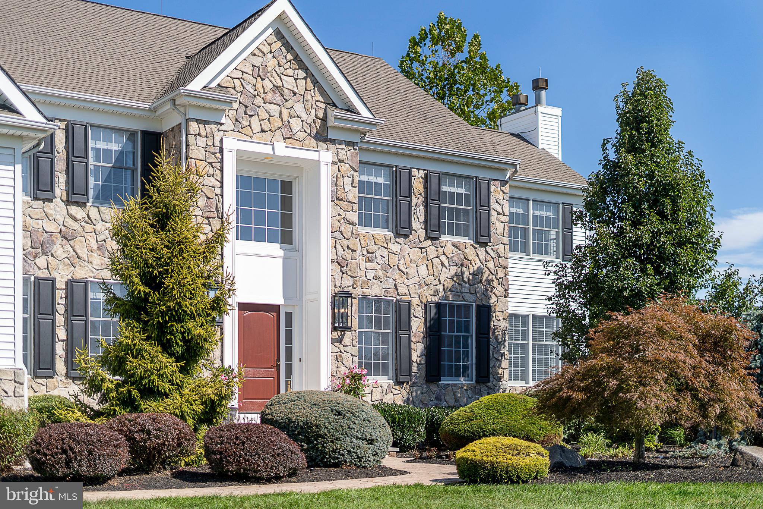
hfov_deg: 39.6
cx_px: 382
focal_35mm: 50
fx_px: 1060
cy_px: 254
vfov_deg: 27.0
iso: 100
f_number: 1.8
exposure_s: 1/5000
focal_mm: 50
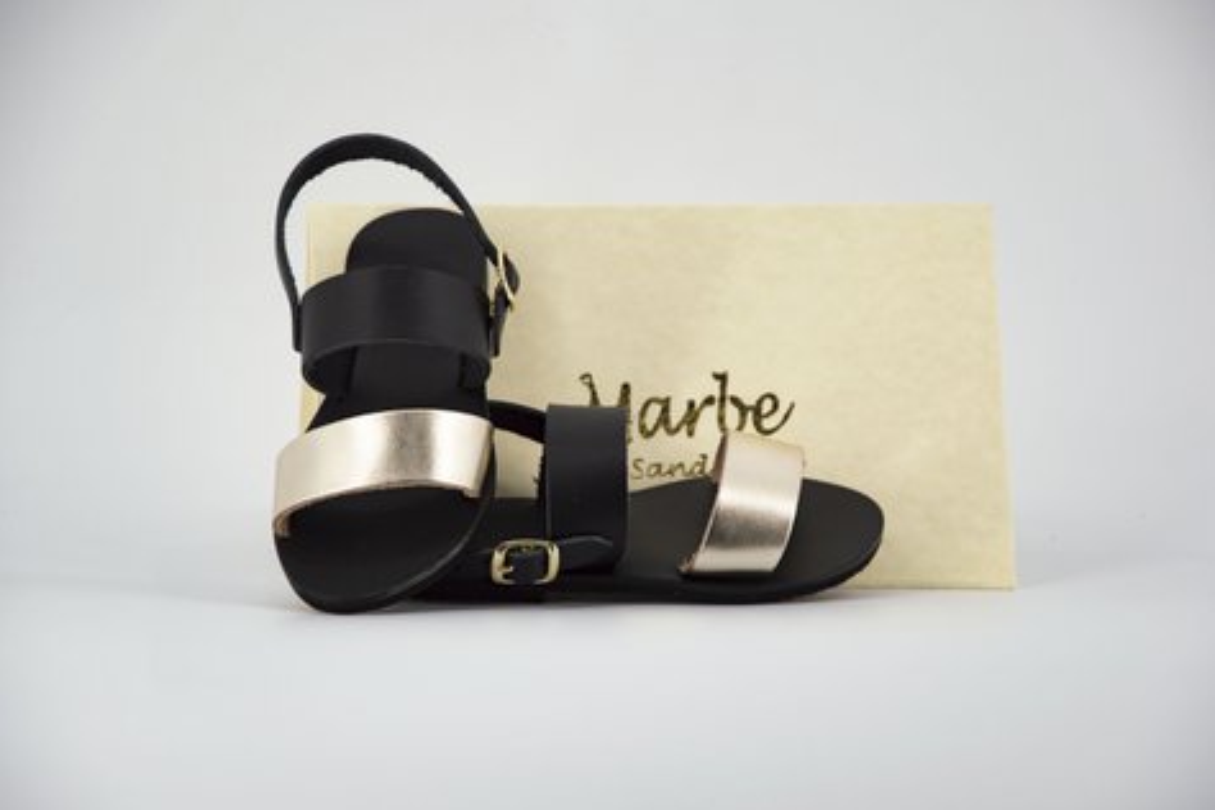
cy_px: 406
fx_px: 5383
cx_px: 613
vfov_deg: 8.6
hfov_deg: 12.9
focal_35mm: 160
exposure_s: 1/80
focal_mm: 105
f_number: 5.6
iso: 100
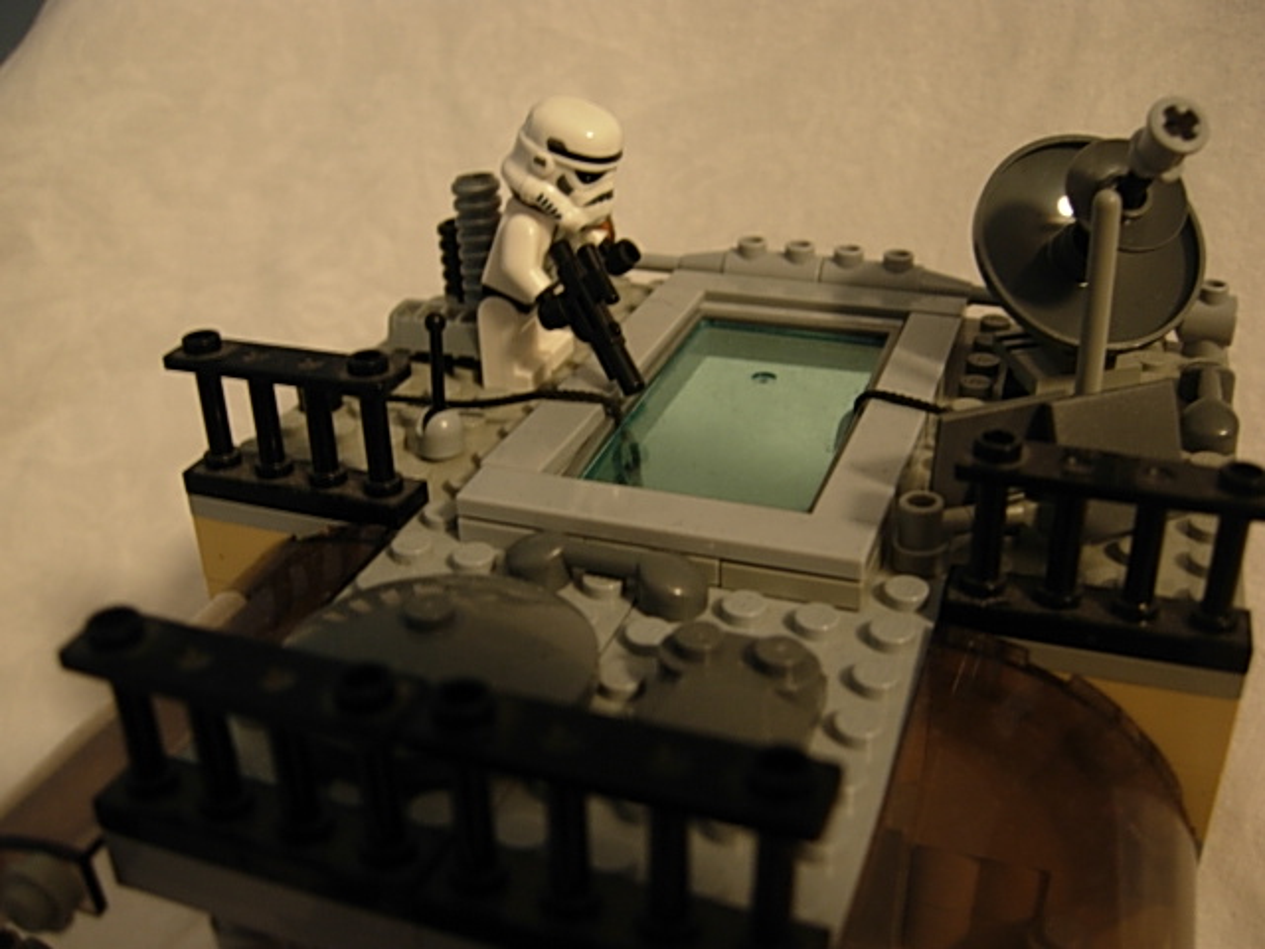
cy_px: 474
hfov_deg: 51.4
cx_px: 632
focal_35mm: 36
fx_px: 1316
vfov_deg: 39.7
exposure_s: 1/4
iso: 94
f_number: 2.7
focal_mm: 7.5
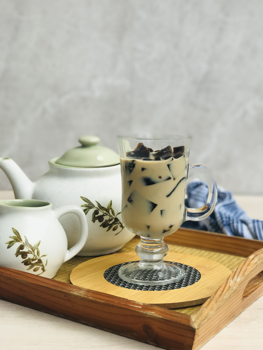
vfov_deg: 33.2
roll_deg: -0.5
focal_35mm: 58
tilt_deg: -9.6
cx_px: 132
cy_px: 173
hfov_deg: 25.2
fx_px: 587
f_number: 2.8
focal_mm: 6.6
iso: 20
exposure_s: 1/209
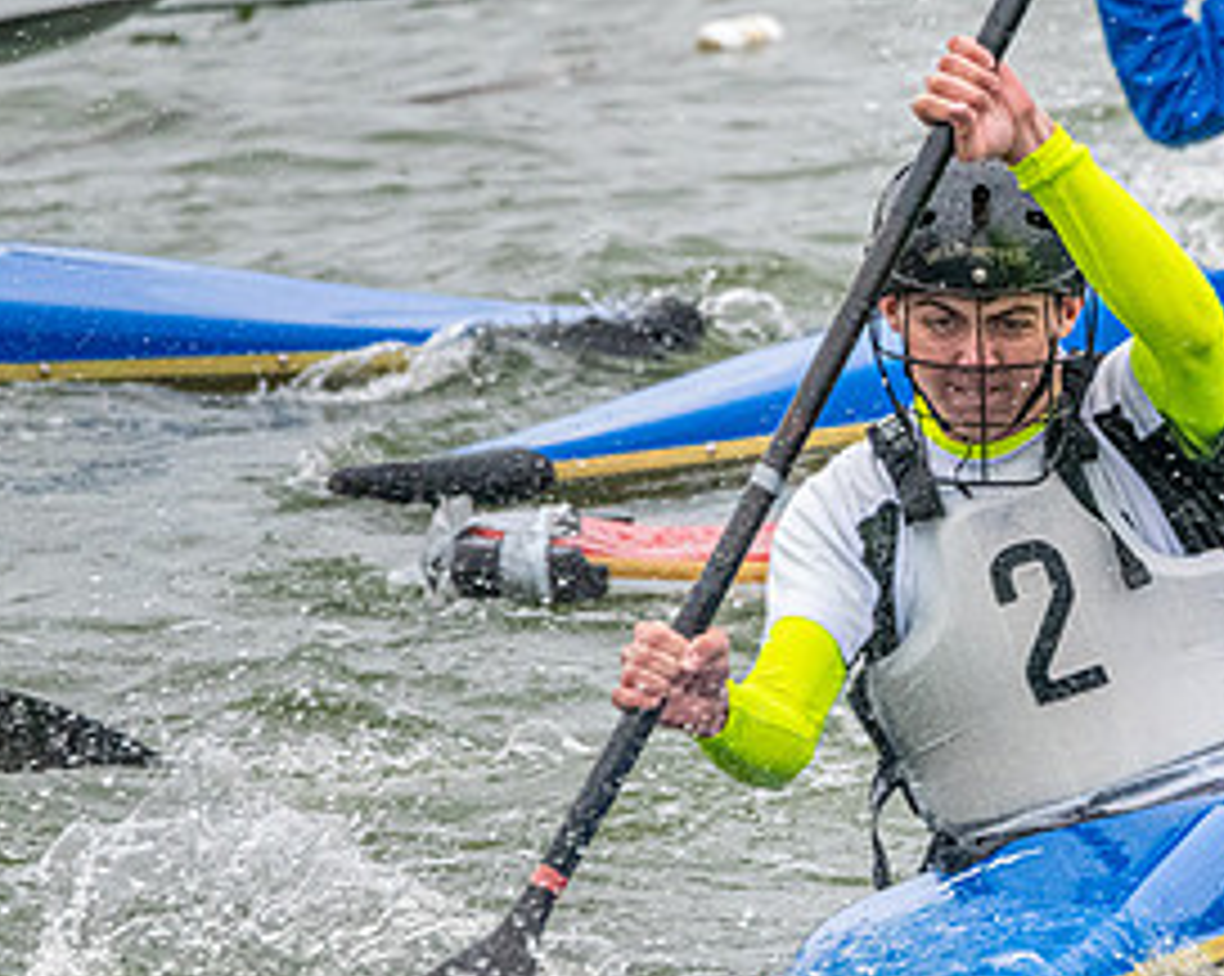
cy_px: 576
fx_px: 33798
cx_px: 1194
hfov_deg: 2.1
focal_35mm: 934
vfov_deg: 1.7
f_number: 8
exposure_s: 1/3200
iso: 3200
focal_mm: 400
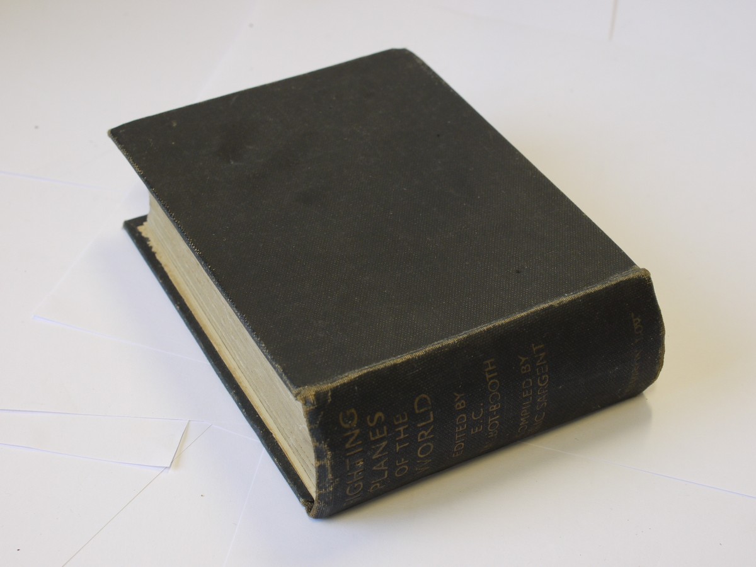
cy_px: 284
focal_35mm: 60
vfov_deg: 24.4
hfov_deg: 32.2
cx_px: 378
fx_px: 1310
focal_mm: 30
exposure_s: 1/40
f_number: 7.1
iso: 400
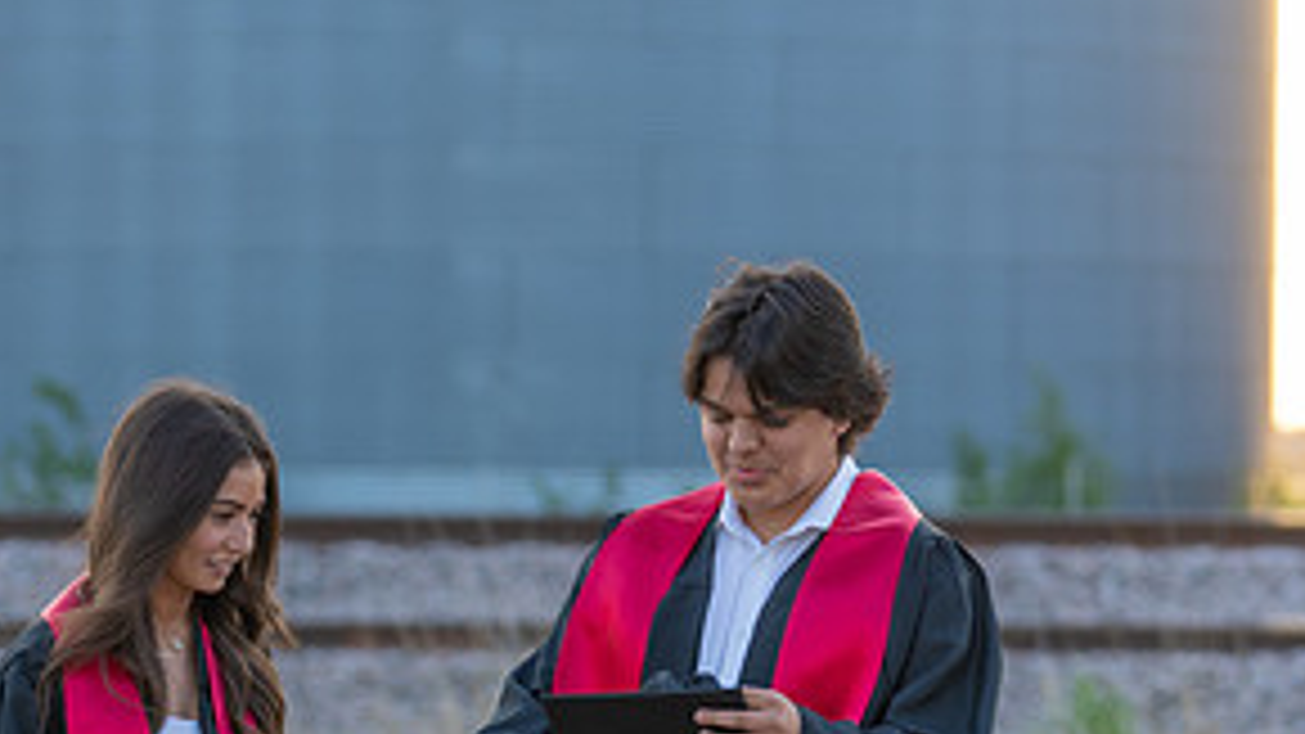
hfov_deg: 11.1
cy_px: 691
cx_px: 400
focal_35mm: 193
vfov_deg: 6.3
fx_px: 6677
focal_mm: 92
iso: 160
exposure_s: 1/320
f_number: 2.8
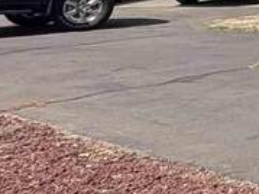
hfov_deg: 12.4
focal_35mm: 100
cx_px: 710
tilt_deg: +5.4
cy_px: -123
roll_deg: +0.0
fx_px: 748
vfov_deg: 13.6
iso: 50
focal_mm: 2.22
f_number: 2.2
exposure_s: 1/1299
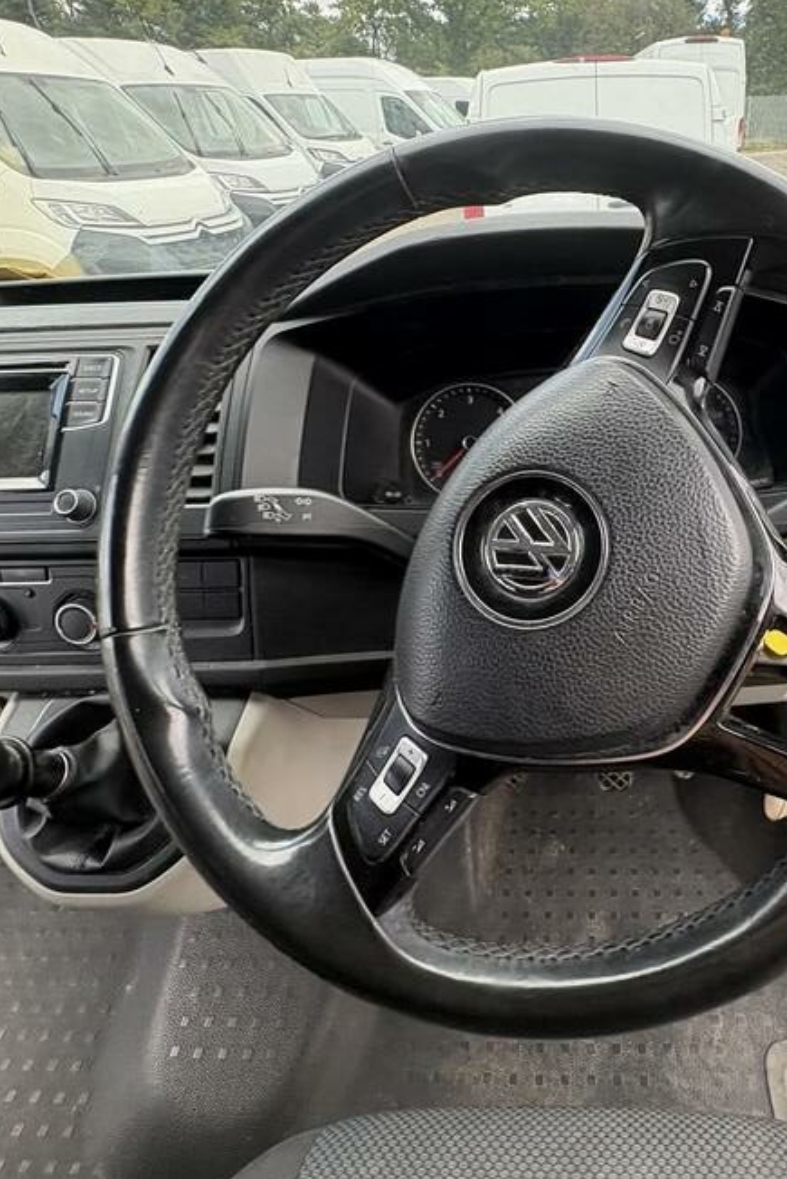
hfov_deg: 59.3
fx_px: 655
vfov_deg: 83.7
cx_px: 572
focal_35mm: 20
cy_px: 535
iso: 100
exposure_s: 1/140
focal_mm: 2.22
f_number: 2.2
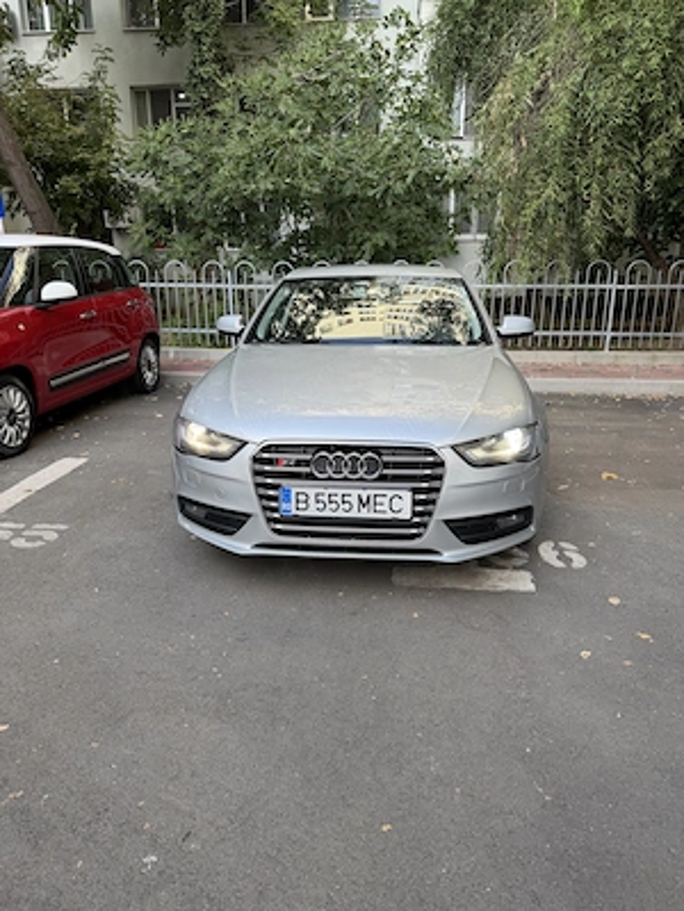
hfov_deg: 56.8
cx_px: 342
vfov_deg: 71.6
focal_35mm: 24
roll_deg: -0.6
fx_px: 632
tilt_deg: -15.7
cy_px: 456
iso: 100
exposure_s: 1/376
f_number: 1.78
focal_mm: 6.76
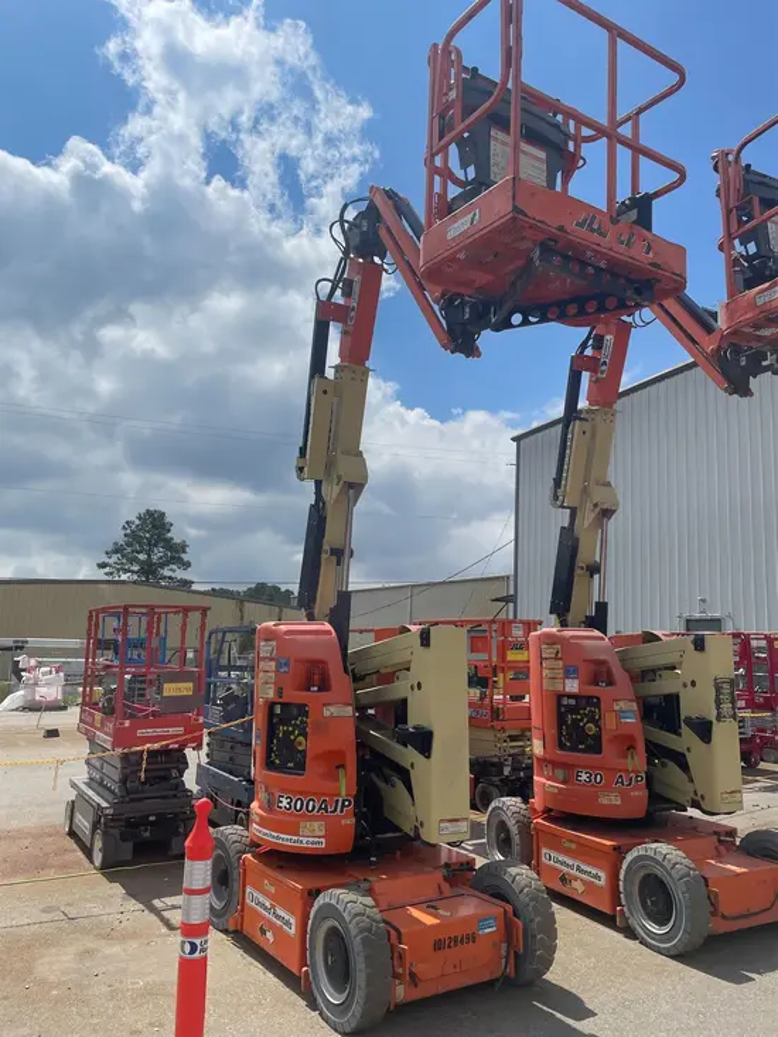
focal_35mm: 26
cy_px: 518
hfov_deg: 53.1
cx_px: 389
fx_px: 779
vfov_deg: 67.3
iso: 32
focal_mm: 4.2
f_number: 1.6
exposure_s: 1/9091
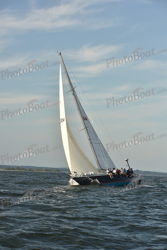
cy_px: 125
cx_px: 84
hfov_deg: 13.4
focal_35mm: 102
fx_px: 709
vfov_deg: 20.0
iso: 250
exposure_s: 1/1000
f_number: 6.3
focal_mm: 102
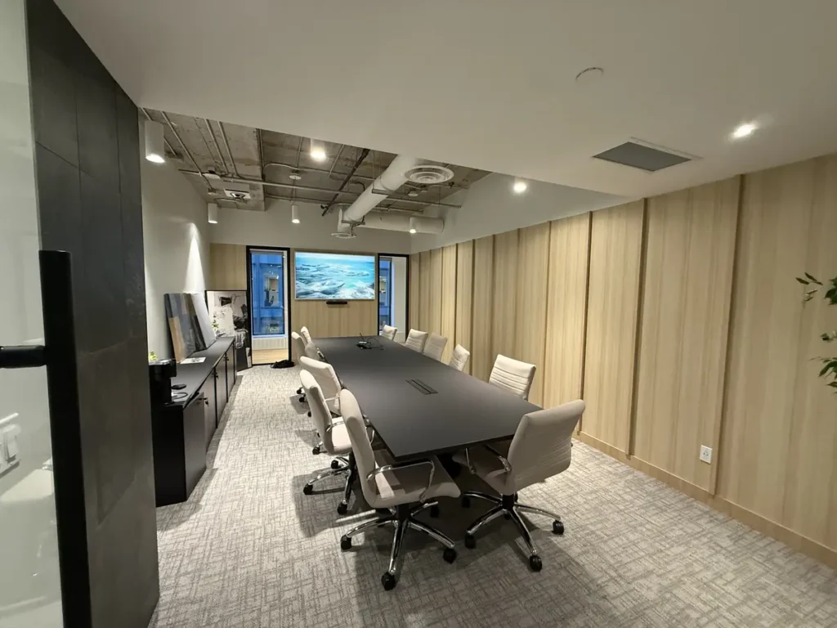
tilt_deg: -4.6
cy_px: 314
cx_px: 418
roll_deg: -0.5
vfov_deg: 85.7
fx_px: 339
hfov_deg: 102.1
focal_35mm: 14
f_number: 2.2
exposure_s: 1/60
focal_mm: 2.22
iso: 400
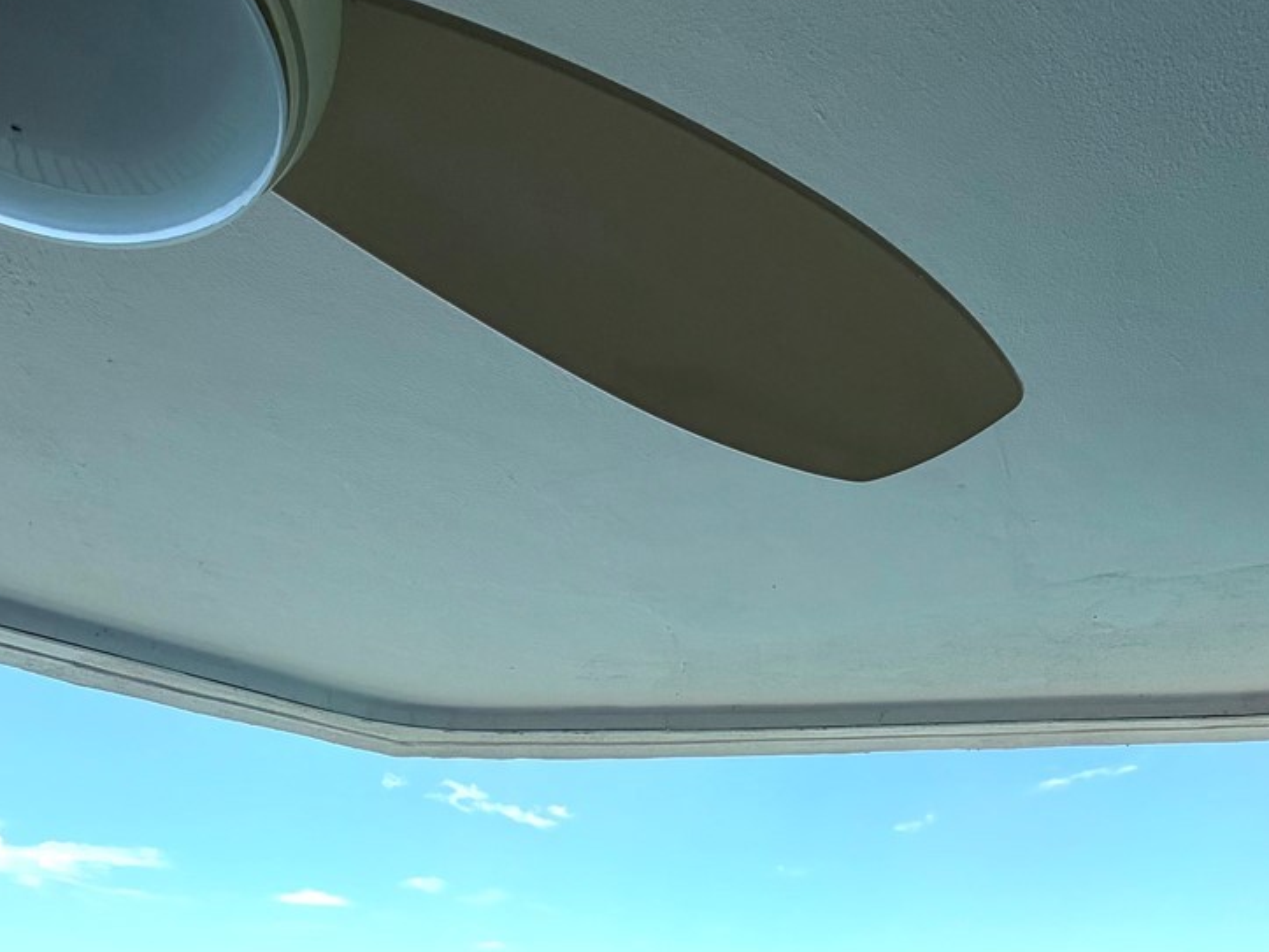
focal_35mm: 31
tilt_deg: +4.1
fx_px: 1136
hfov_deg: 58.2
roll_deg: +0.3
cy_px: 1026
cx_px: 702
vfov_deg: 38.3
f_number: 2.2
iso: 20
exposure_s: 1/770
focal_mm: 2.22
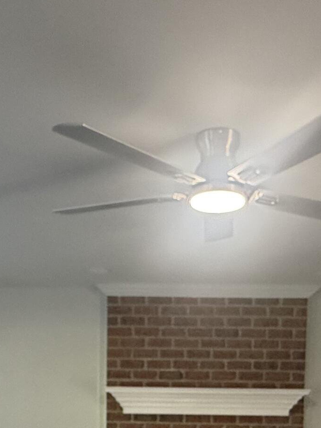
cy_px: 433
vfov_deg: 36.8
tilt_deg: -2.9
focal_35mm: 46
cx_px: 165
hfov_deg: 31.5
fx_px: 569
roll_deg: -1.2
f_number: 2.2
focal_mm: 2.22
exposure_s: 1/60
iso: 250
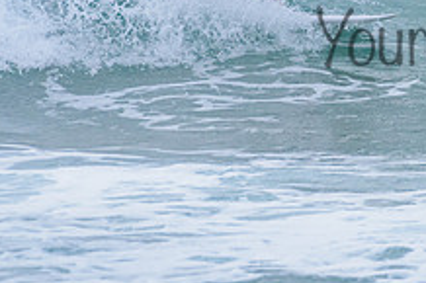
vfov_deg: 0.8
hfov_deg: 1.3
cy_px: -28
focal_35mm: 1631
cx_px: 495
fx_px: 19285
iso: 1400
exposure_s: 1/2000
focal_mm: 500
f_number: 5.6
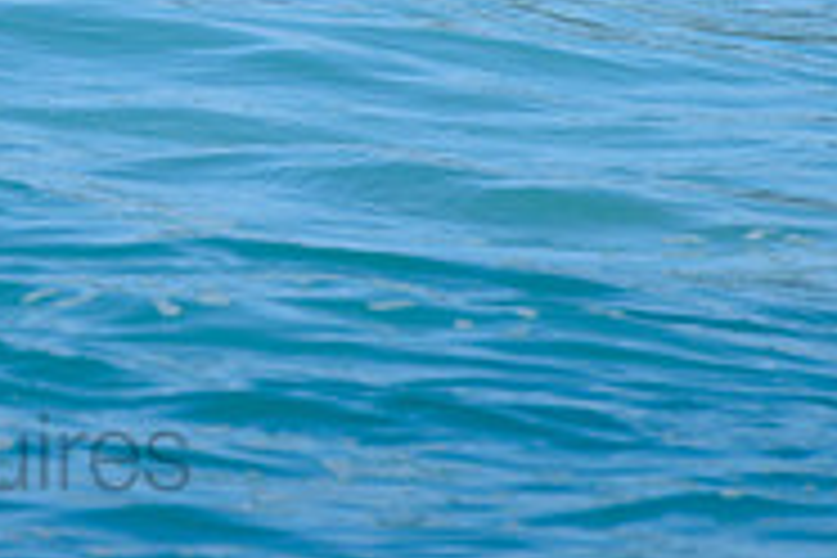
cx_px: -452
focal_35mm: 1912
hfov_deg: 1.1
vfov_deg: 0.7
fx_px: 44451
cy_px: -339
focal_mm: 500
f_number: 5.6
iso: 220
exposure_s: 1/2000
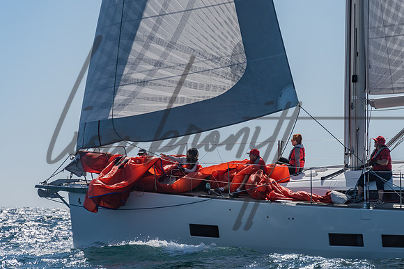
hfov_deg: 9.4
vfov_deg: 6.3
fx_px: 2464
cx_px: 180
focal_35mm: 220
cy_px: 136
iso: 160
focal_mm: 150
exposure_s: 1/2000
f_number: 6.3
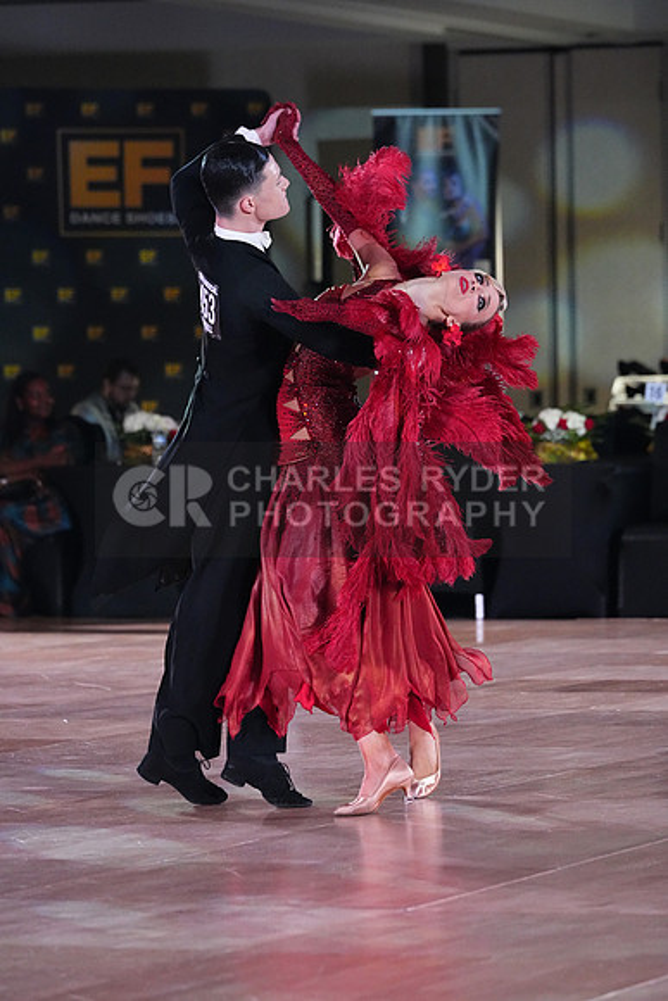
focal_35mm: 200
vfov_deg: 10.3
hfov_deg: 6.9
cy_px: 500
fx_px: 5563
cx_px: 334
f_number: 5.6
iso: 10000
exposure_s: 1/400
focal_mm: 200
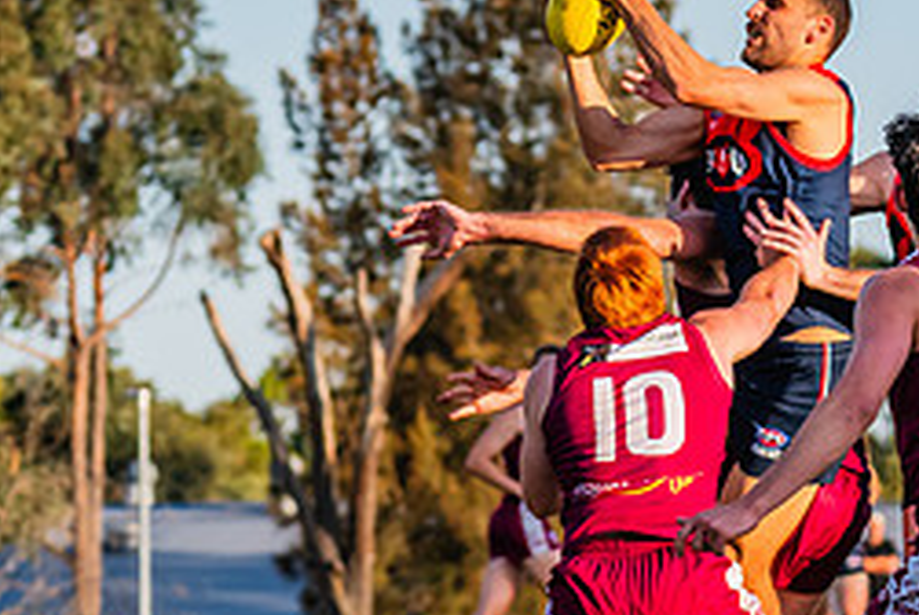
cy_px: 452
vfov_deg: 2.8
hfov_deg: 4.2
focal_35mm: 494
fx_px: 12625
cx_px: 1050
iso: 800
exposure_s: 1/1250
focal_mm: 170
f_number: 8
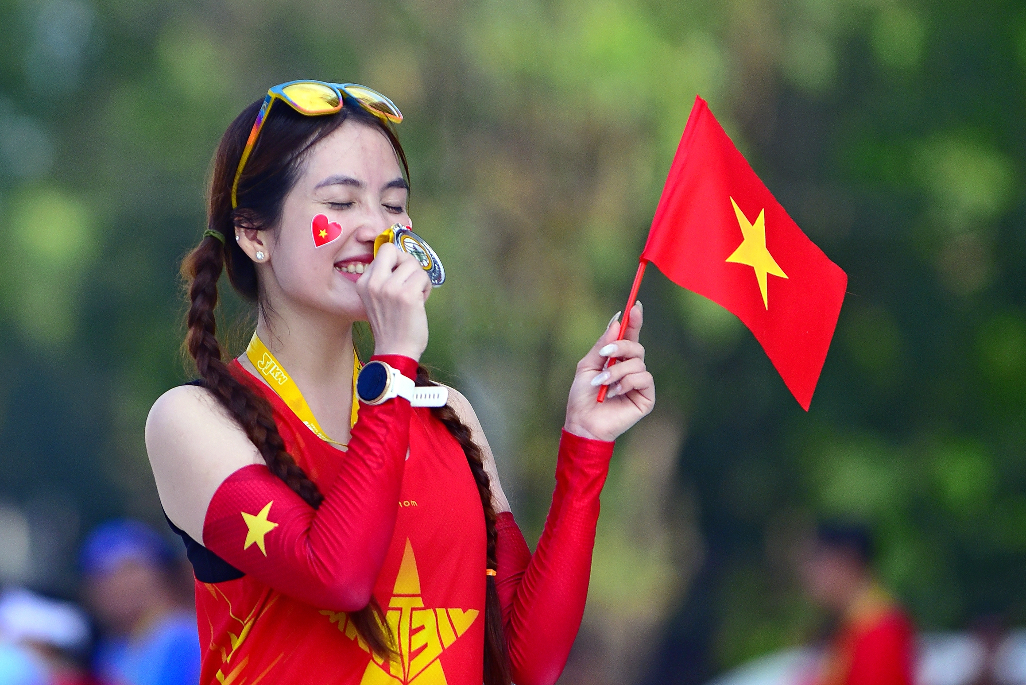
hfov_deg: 9.3
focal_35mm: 221
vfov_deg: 6.2
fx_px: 6301
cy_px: 329
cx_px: 497
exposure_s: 1/4000
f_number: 3.5
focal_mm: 200
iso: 640
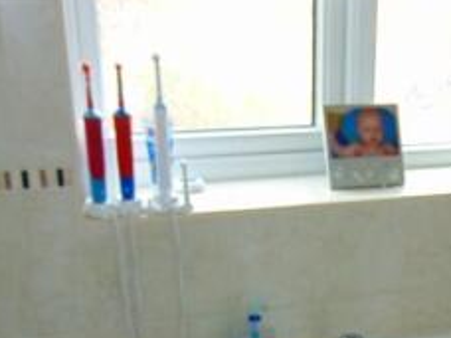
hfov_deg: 29.4
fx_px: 834
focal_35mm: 64
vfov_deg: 22.3
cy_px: 317
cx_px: 377
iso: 80
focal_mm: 4.5
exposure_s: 1/50
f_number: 3
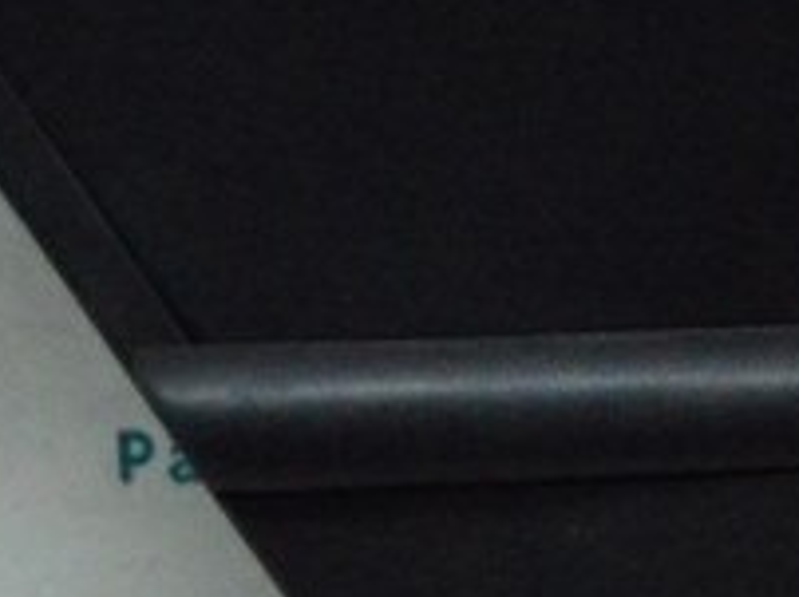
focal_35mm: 190
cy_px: 378
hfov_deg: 10.2
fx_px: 4380
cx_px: 985
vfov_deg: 7.8
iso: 6400
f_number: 4
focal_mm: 26
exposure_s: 1/1000
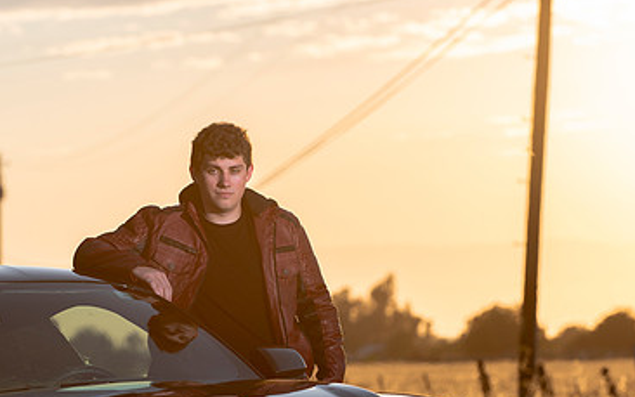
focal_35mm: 242
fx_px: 4189
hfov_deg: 8.7
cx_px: 182
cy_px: 242
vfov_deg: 5.4
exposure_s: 1/250
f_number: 5.6
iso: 50
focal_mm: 150
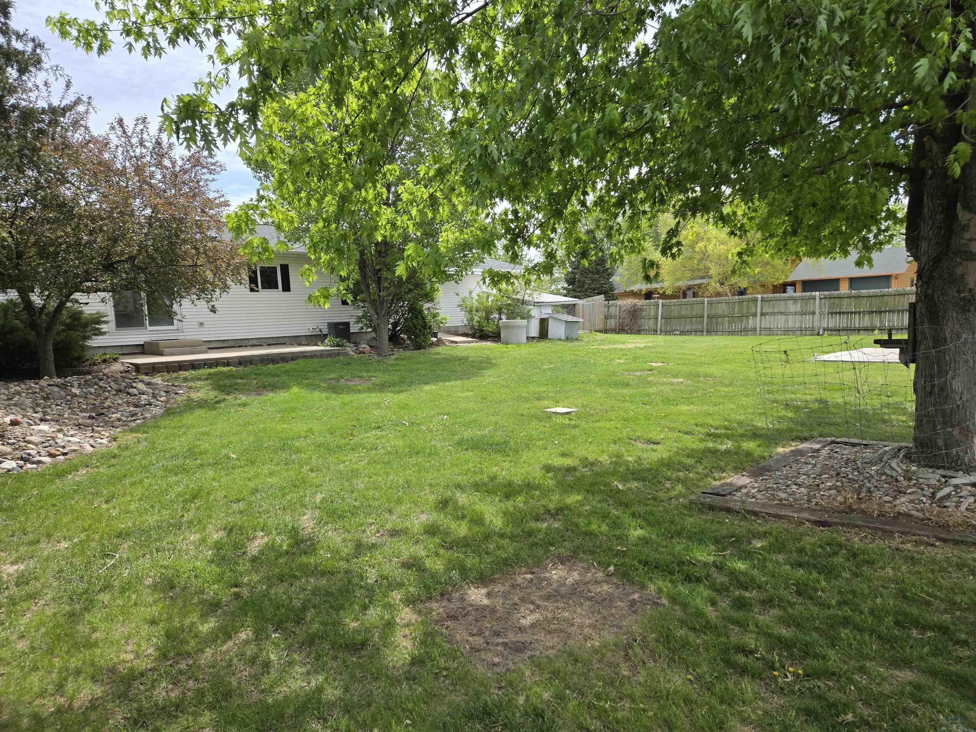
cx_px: 488
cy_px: 366
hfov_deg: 73.9
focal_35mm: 23
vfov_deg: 58.9
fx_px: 648
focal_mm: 5.4
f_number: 1.8
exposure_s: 1/2921
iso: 50
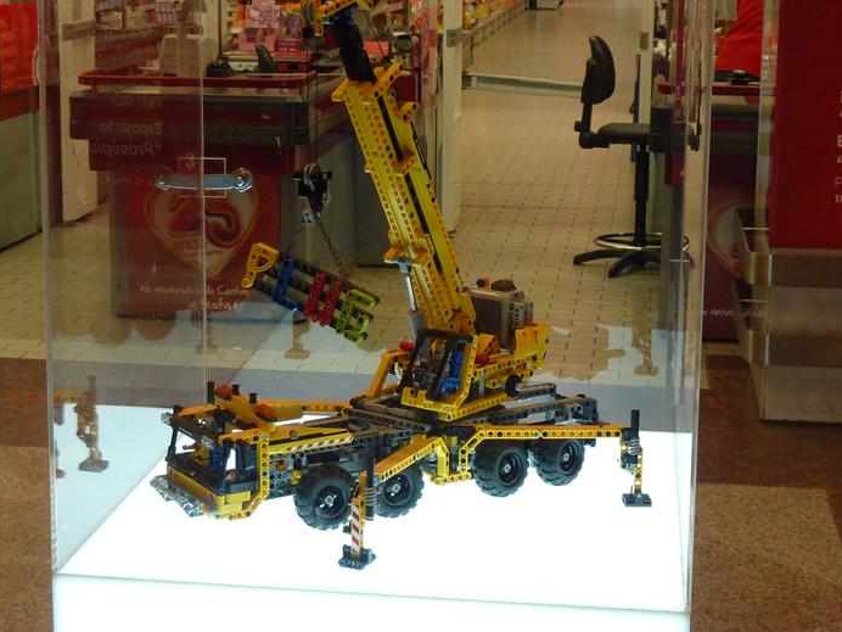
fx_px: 1727
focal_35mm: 71
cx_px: 359
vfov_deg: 20.7
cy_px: 272
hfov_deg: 27.4
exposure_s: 1/30
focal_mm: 7.9
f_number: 3.8
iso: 200
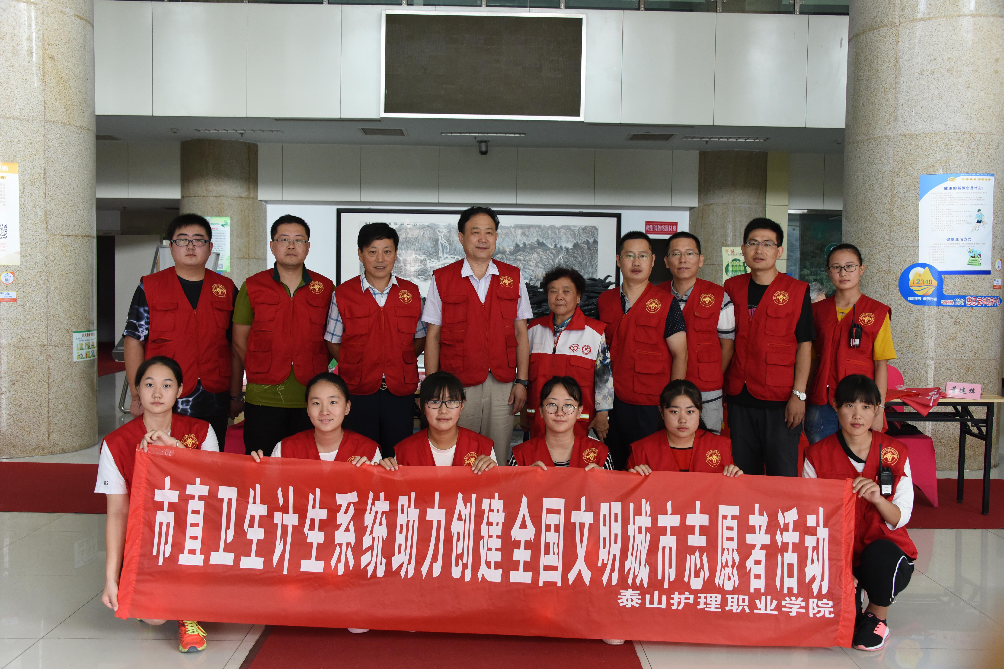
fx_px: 948
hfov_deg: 55.8
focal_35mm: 34
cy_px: 334
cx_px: 502
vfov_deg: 38.9
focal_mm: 34
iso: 1600
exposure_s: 1/160
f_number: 6.3
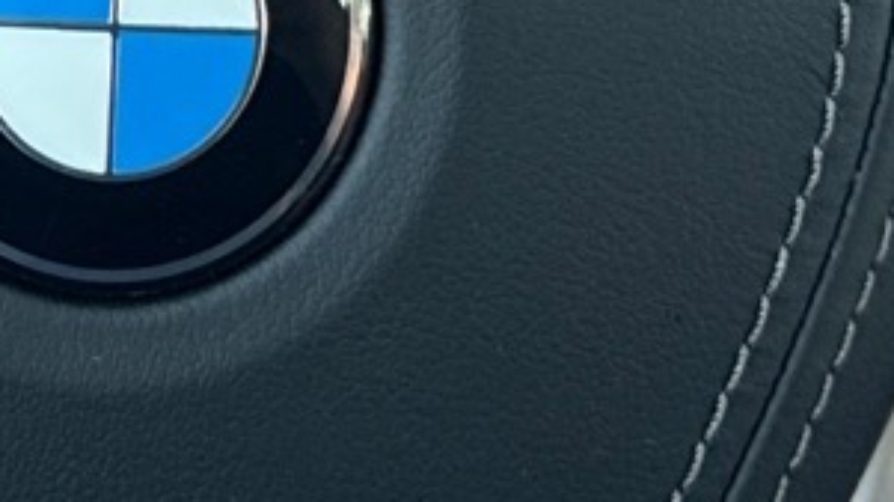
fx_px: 3294
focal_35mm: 139
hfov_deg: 15.3
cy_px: -728
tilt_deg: -17.2
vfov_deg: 8.0
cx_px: 62
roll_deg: +1.3
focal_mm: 6.76
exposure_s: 1/238
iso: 200
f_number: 1.78
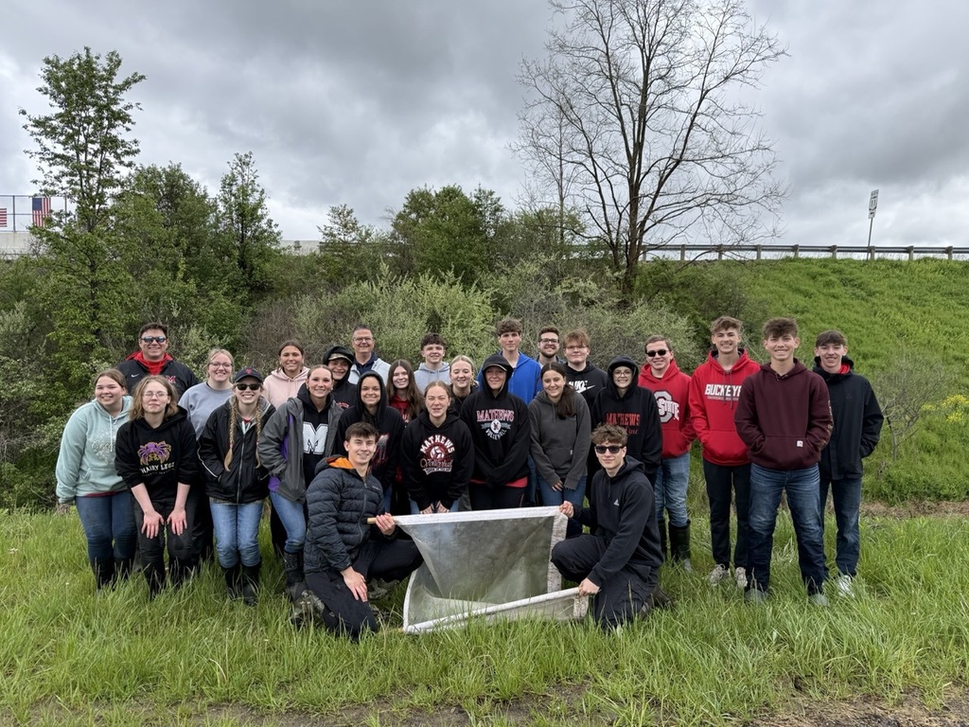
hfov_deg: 71.6
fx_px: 672
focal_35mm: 24
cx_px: 484
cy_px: 364
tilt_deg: +1.5
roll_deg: -0.3
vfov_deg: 56.8
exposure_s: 1/1230
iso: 100
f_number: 1.78
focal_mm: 6.76
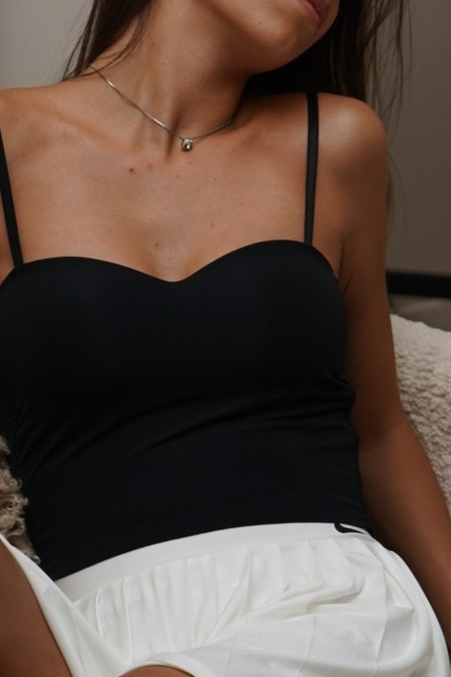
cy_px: 166
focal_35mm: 161
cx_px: 144
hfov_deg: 8.5
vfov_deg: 12.7
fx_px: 3025
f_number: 5.6
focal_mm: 63
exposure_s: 1/125
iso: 400
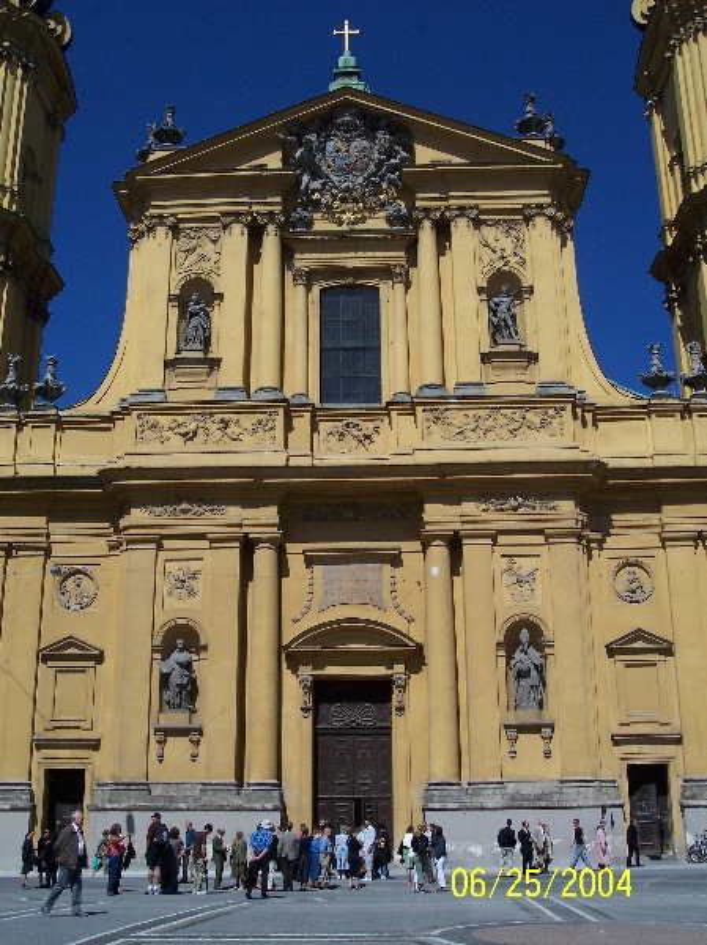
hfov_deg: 37.7
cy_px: 472
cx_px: 354
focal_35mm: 38
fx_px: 1036
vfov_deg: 49.0
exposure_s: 1/1000
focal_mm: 8
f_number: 4.8
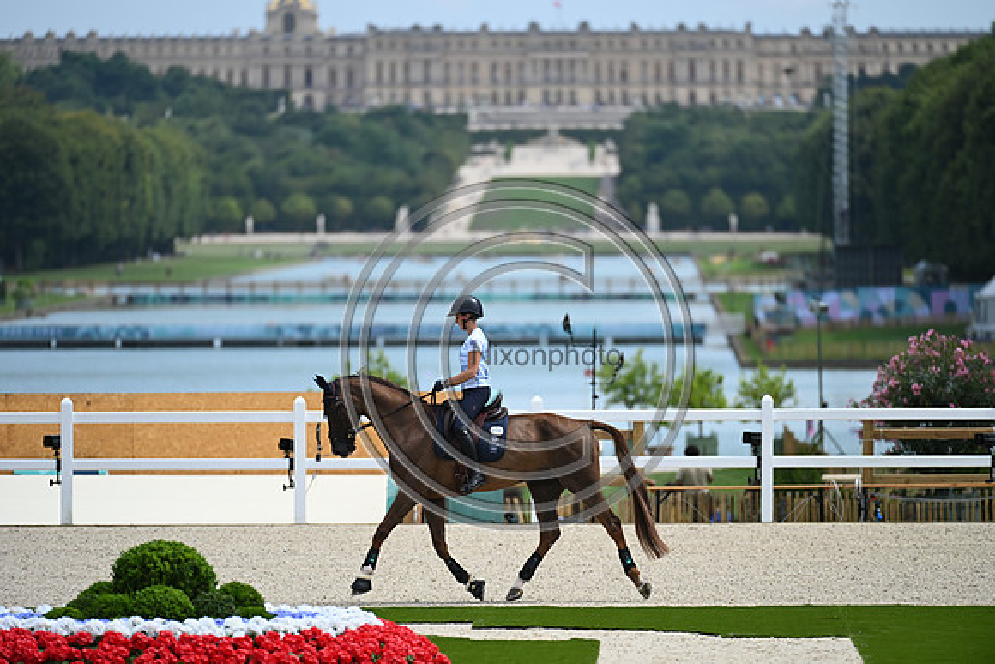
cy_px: 332
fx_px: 11058
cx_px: 498
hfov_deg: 5.2
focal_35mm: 400
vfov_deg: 3.4
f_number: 4
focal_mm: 400
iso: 200
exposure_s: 1/1250
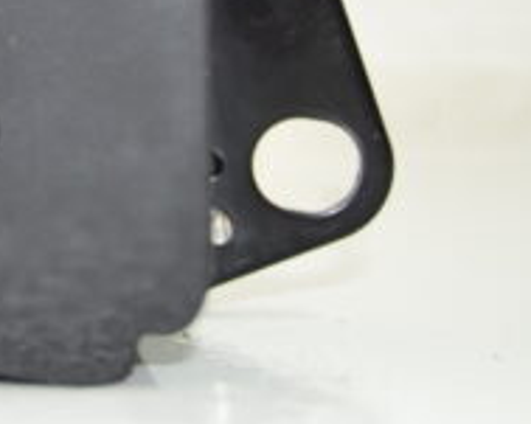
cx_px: -145
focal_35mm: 119
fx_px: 1869
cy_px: 0
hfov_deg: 15.4
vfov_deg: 12.8
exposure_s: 1/10
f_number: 4
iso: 200
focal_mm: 26
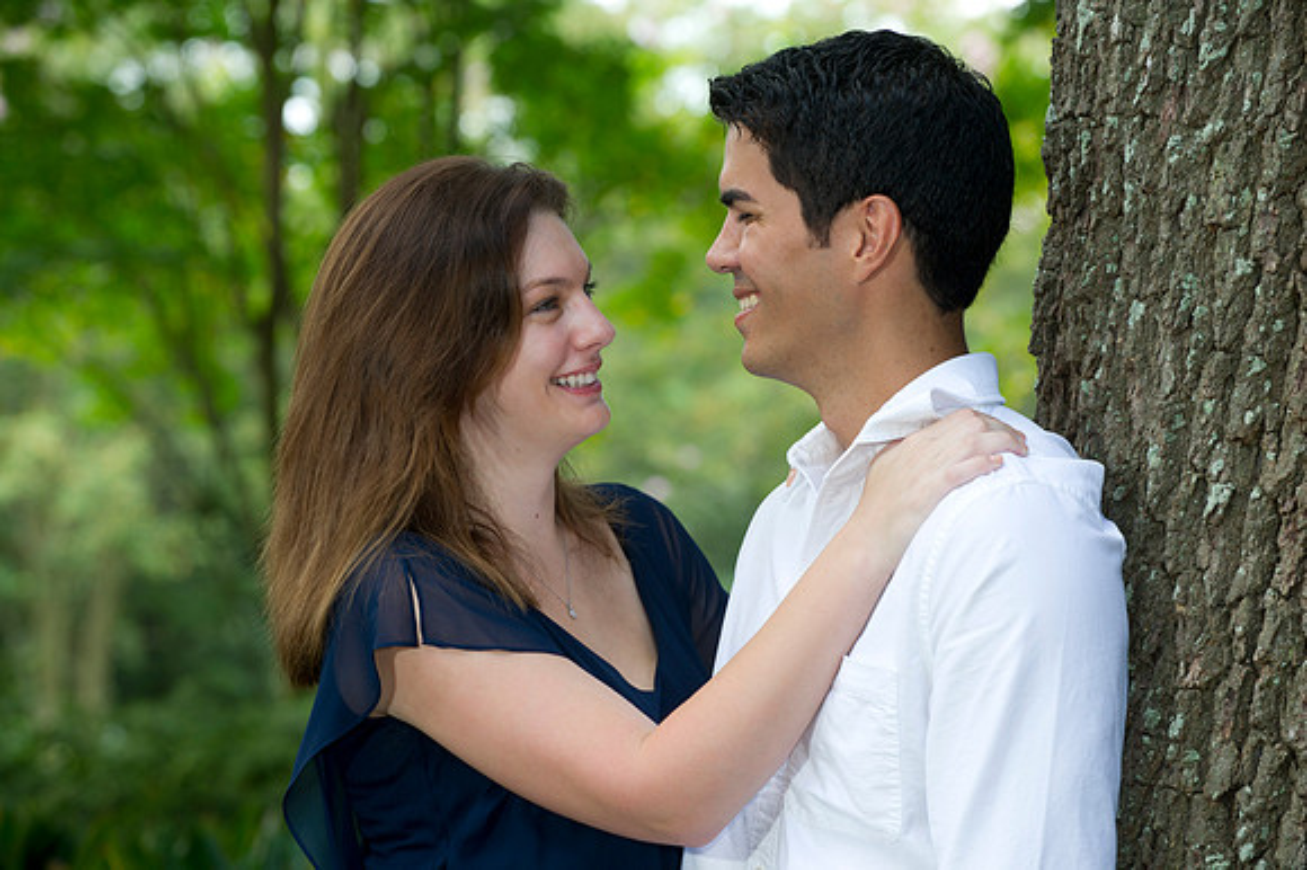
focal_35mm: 150
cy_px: 435
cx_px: 654
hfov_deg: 13.7
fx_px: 5443
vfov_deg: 9.1
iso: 250
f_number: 5.6
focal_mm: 150
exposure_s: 1/60
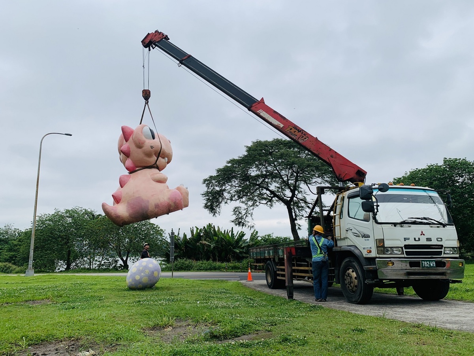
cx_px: 237
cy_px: 178
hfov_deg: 67.3
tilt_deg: +10.3
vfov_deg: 53.1
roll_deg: +1.9
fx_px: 356
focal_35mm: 26
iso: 25
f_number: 1.8
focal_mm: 4.25
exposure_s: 1/3086
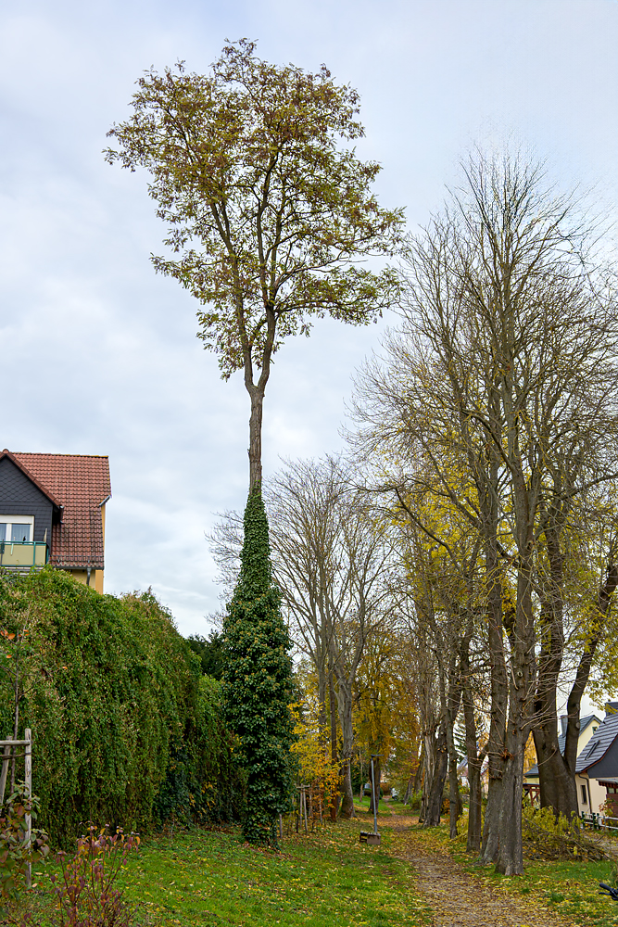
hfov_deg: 36.2
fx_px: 946
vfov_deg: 52.2
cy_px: 464
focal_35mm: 37
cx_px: 309
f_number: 6.7
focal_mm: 24.5
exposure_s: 1/180
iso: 250
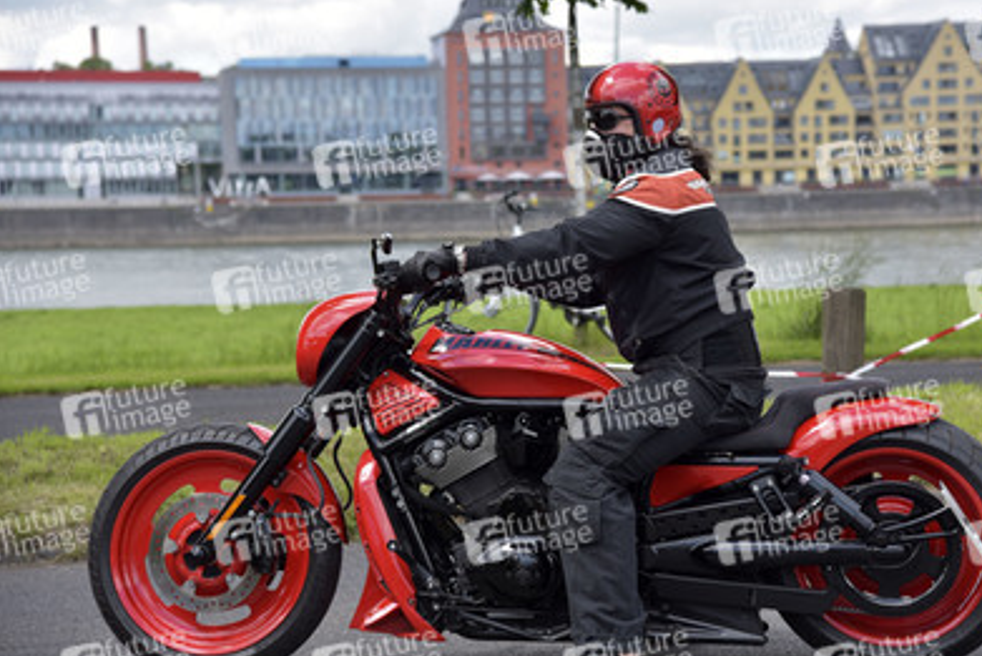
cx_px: 561
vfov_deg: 14.0
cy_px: 347
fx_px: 2674
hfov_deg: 20.8
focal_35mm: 98
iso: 160
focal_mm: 85
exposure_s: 1/320
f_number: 4.5
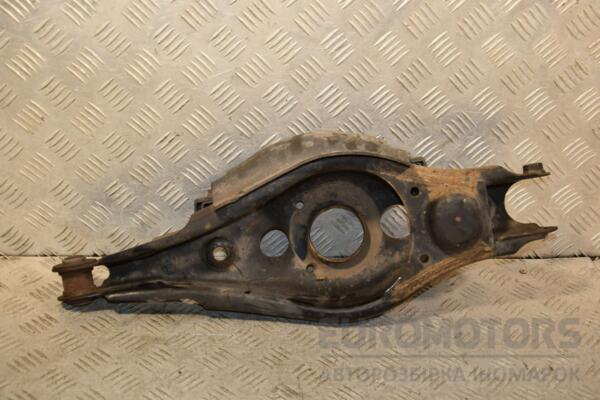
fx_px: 875
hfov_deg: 37.9
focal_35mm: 52
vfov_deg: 25.8
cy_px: 200
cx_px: 300
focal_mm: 35
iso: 800
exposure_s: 1/200
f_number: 5
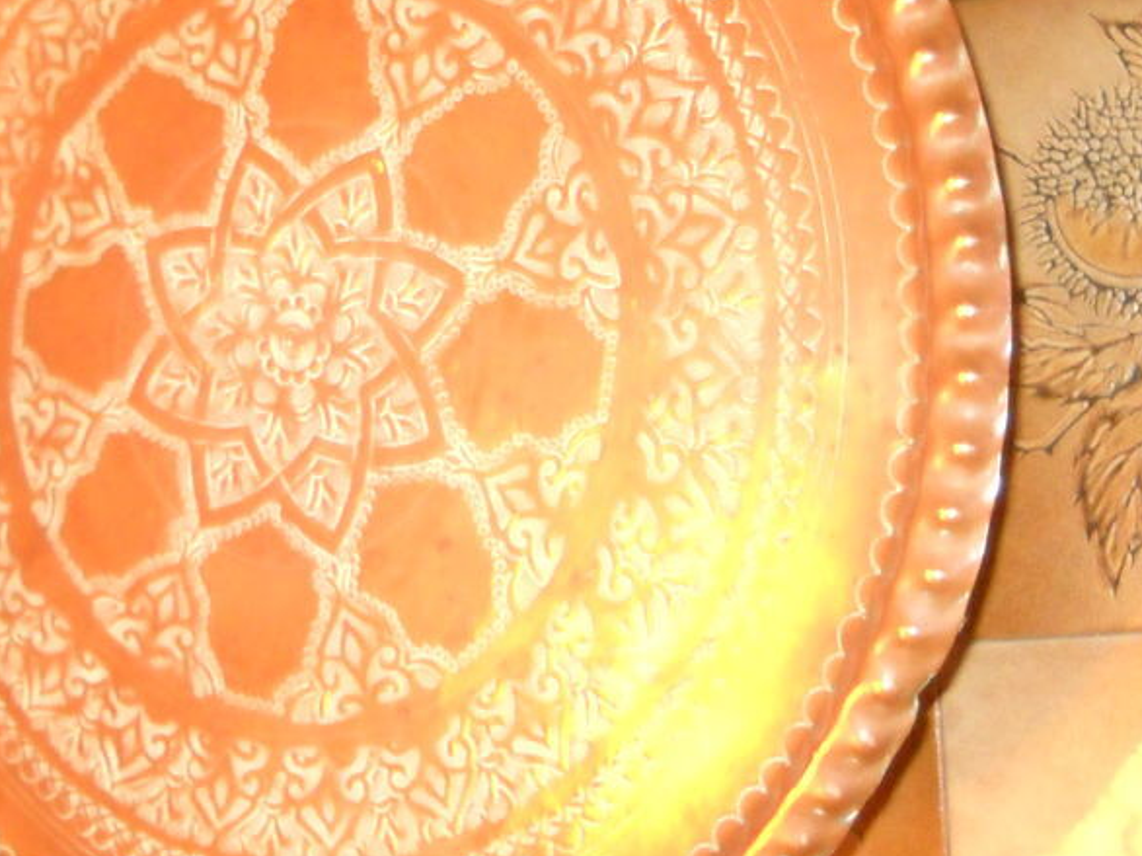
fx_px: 2308
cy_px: 333
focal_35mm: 70
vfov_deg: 21.0
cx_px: 499
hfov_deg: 27.8
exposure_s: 1/12
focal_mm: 6.72
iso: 800
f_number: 3.1
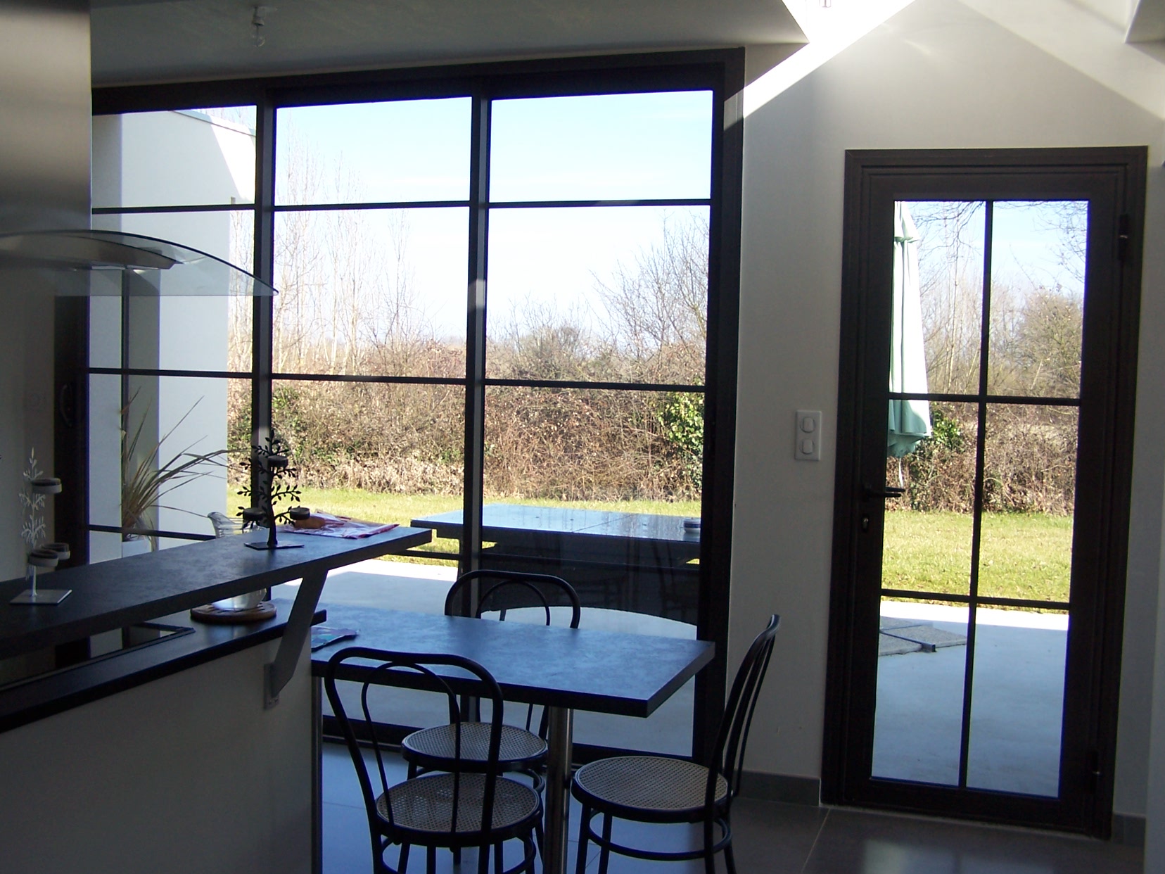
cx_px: 582
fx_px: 1279
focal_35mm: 38
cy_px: 437
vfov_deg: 37.7
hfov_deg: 49.0
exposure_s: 1/250
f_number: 2.8
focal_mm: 6.3
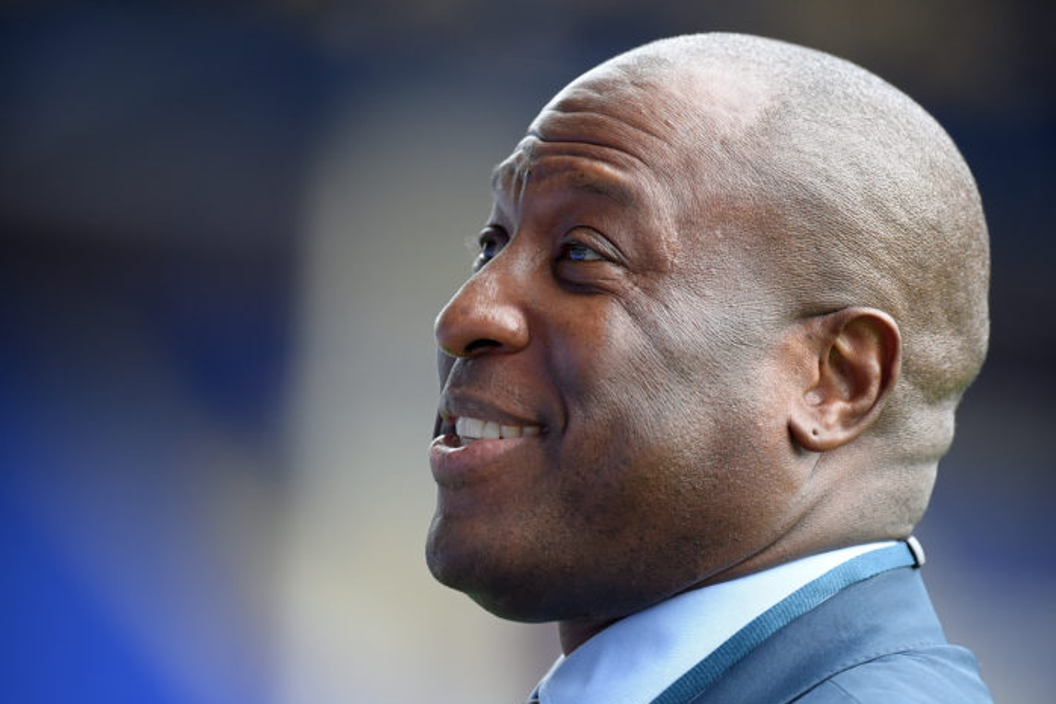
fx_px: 12610
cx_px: 522
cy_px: 363
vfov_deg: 3.2
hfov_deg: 4.8
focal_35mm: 430
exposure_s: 1/1600
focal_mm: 400
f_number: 4.5
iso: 2500
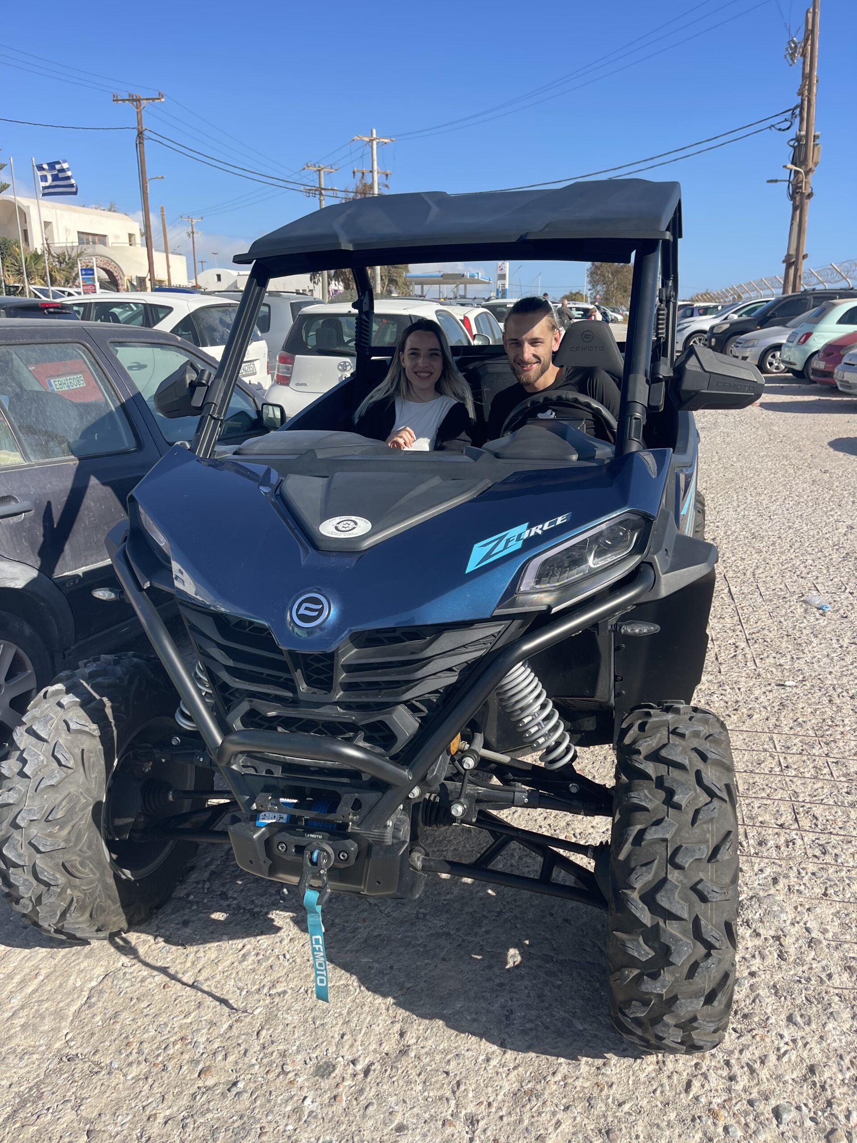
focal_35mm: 25
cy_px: 572
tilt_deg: -14.7
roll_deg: +0.4
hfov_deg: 54.9
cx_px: 428
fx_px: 825
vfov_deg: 69.4
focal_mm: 5.1
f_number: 1.6
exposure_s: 1/2336
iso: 32
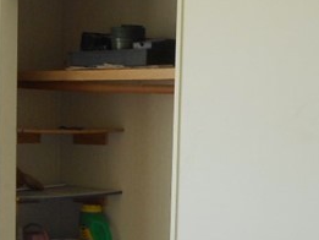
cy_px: 184
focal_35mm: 98
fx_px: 904
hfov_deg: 19.7
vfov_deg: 15.0
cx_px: 34
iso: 80
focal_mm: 4.5
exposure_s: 1/40
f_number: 3.7
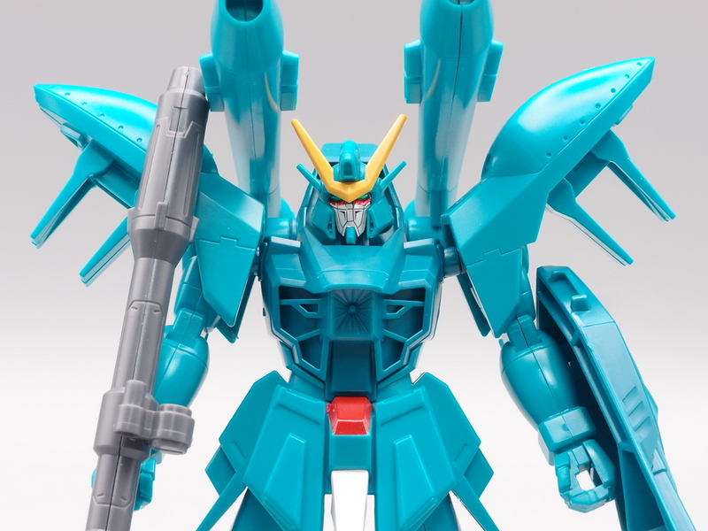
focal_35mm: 100
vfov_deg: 14.8
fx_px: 2045
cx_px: 354
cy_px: 266
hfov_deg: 19.6
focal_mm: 21.55
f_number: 8
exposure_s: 1/8
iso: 100
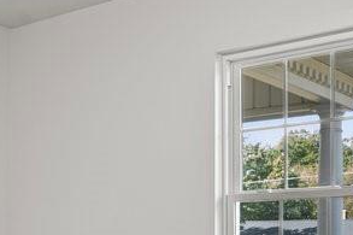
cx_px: 108
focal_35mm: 70
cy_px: 220
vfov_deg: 19.0
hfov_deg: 28.6
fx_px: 686
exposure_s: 1/2.5
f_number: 11
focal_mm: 16
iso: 100
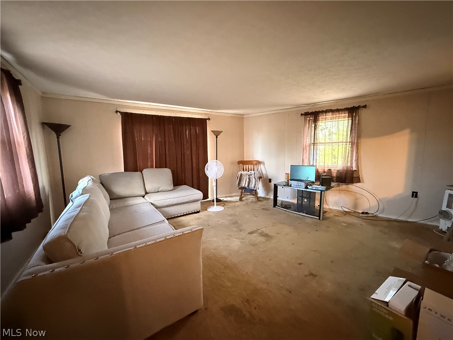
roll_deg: +1.0
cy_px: 170
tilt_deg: -5.8
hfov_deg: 102.1
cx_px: 226
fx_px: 183
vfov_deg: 85.7
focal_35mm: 14
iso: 1250
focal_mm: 2.22
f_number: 2.2
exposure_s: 1/40
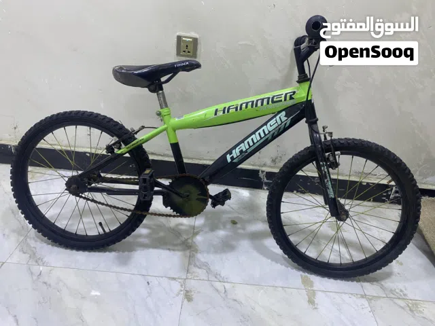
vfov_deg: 53.1
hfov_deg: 67.3
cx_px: 218
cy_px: 163
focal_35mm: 26
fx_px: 327
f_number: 1.8
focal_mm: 4.25
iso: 125
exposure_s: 1/50
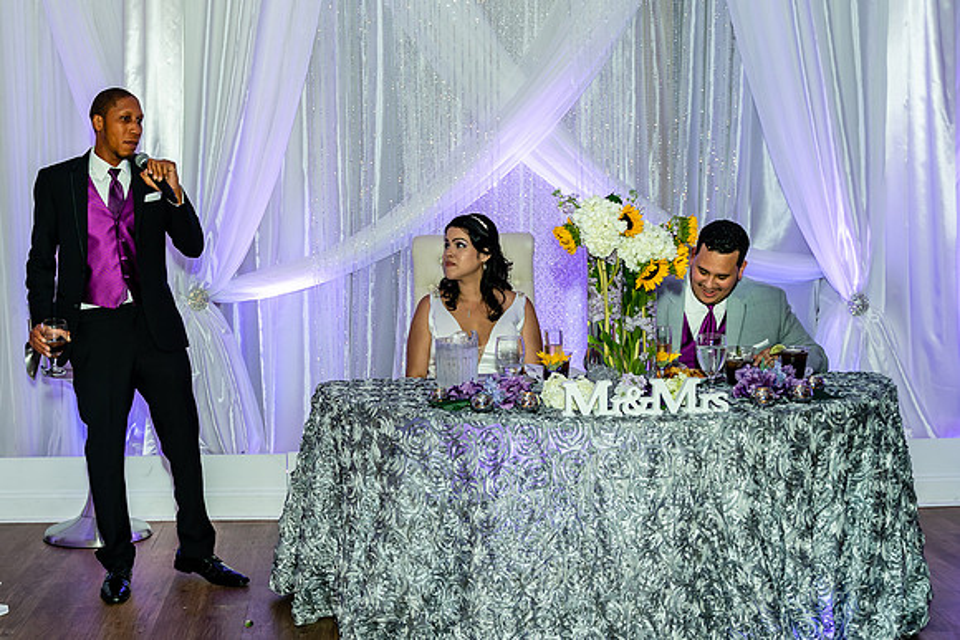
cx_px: 270
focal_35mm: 50
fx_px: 1322
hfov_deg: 39.1
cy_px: 352
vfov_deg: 27.2
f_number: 3.2
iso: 250
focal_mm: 28
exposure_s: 1/125
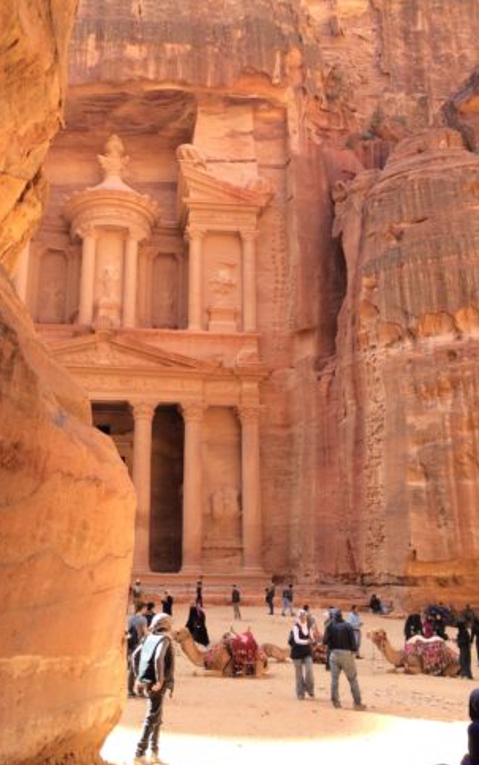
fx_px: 730
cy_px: 383
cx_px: 171
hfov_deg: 36.0
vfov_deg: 55.3
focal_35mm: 35
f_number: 2.2
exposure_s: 1/213
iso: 32
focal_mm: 4.12
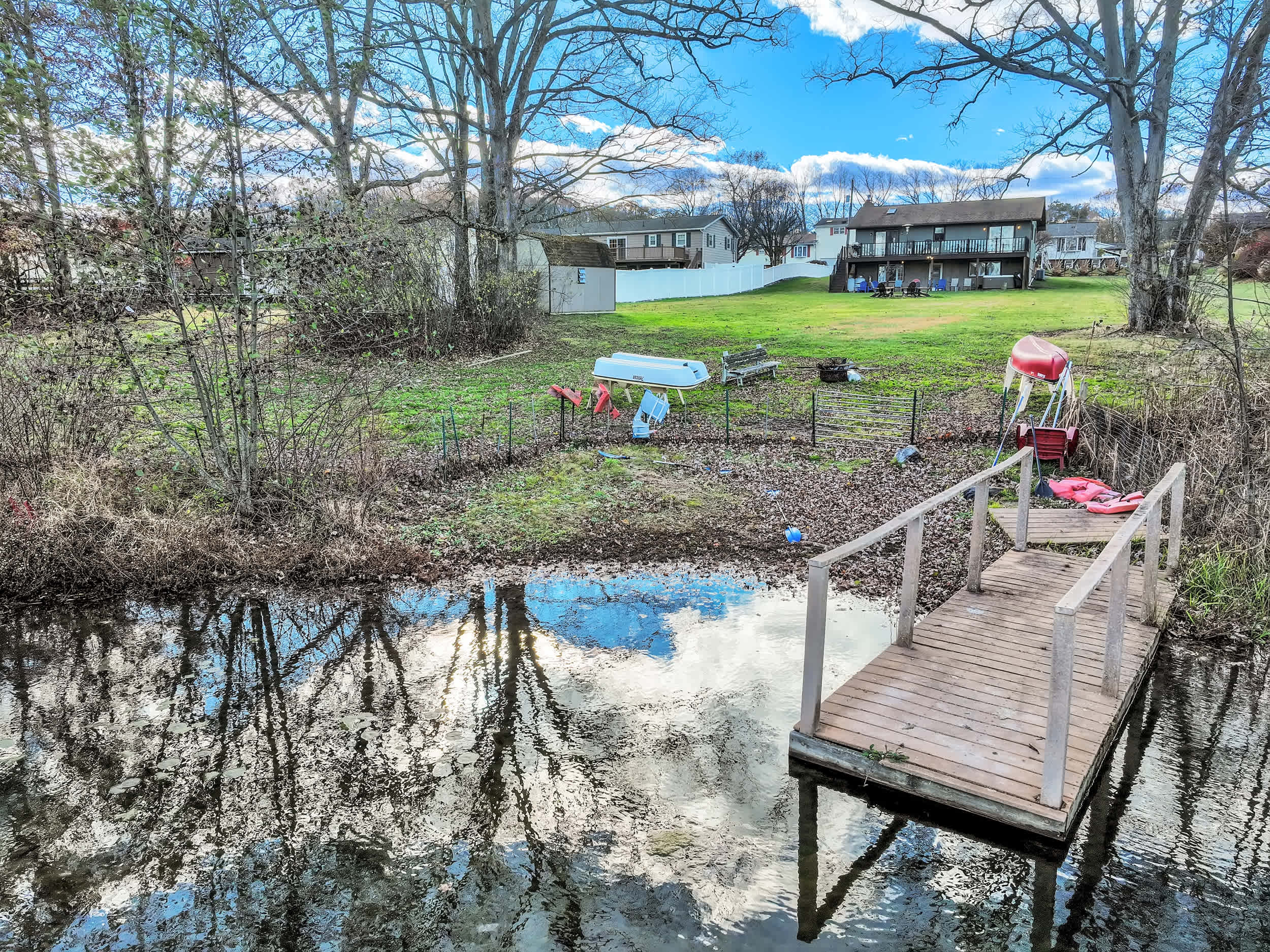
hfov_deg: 71.6
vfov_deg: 56.8
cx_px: 635
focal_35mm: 24
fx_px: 880
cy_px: 476
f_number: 2.8
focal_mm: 12.3
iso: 400
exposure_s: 1/2000
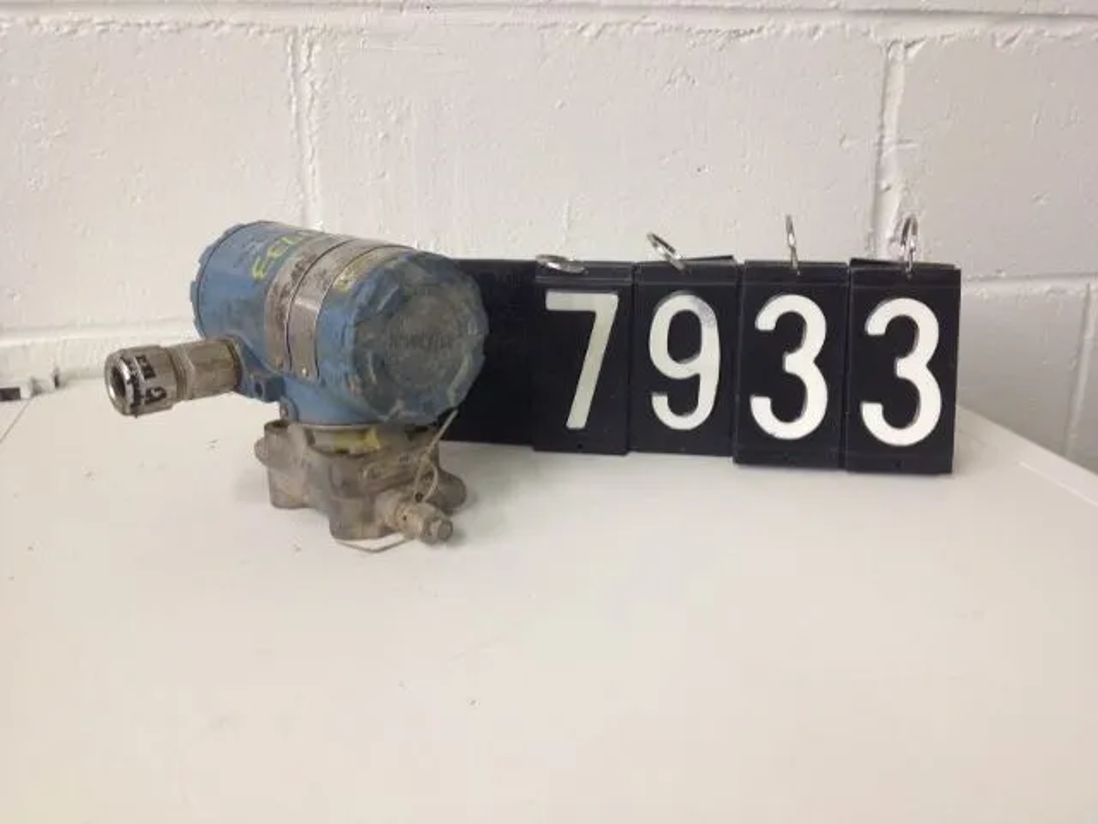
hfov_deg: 52.6
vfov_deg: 40.7
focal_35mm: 35
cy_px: 412
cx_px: 549
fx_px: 1110
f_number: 2.4
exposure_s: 1/20
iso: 100
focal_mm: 4.28
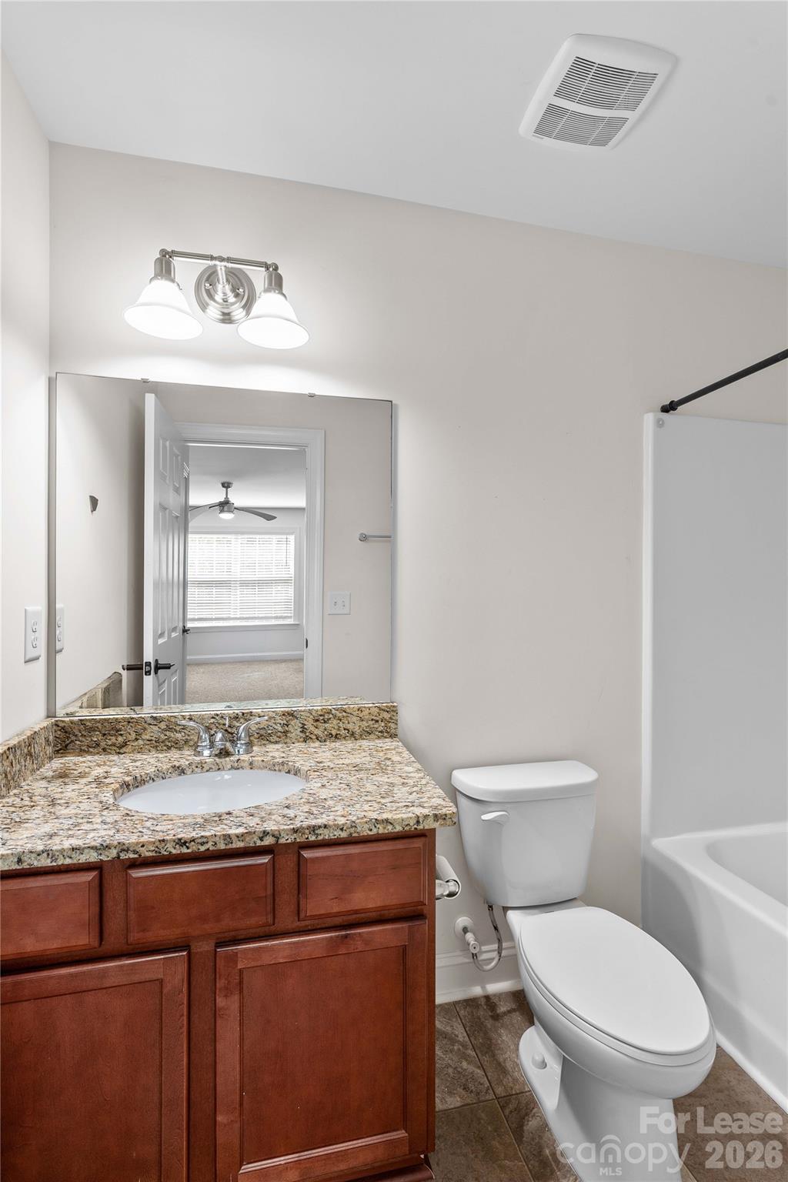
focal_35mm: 16
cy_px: 591
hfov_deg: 73.7
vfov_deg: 96.7
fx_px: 525
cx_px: 394
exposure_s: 1/3
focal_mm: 16
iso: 100
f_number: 8
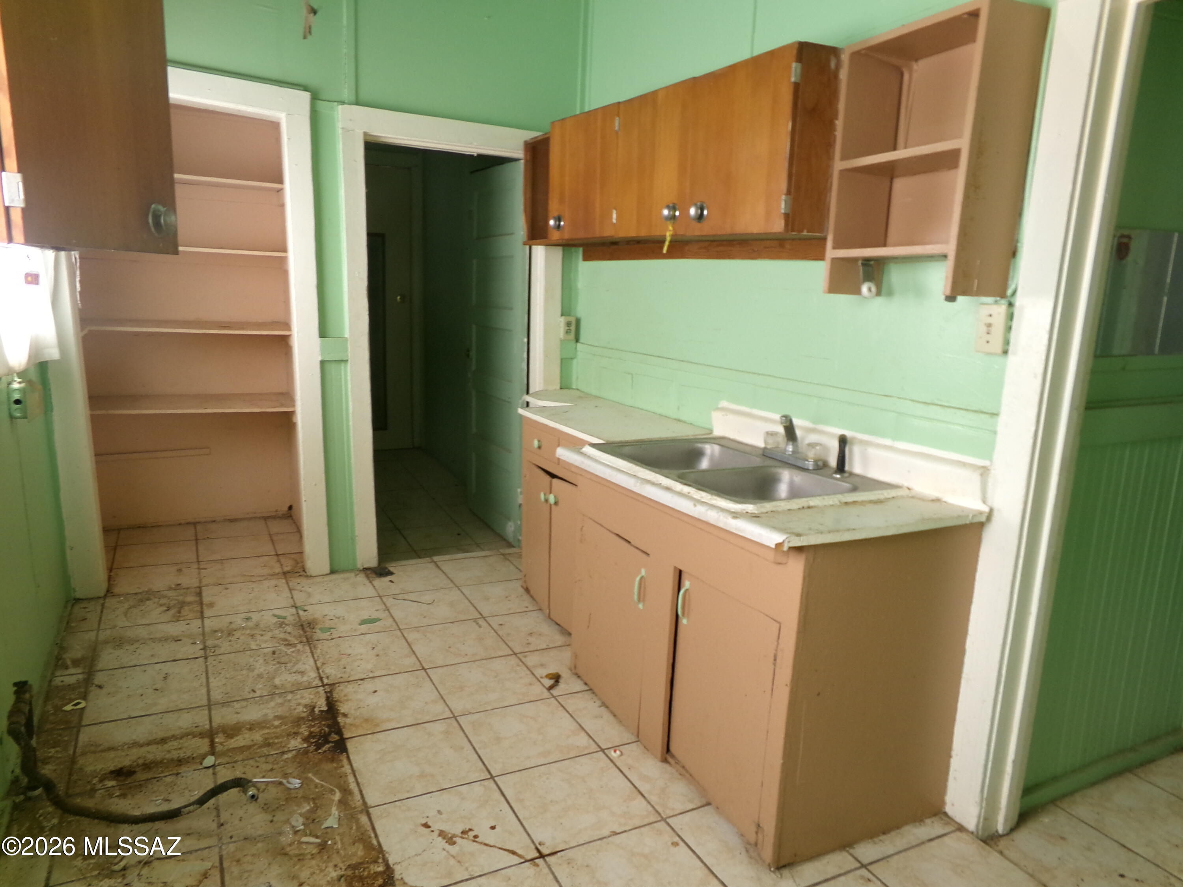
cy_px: 444
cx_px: 592
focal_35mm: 24
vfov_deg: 56.8
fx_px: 820
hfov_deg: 71.6
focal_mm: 4.3
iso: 200
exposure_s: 1/34
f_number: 3.7
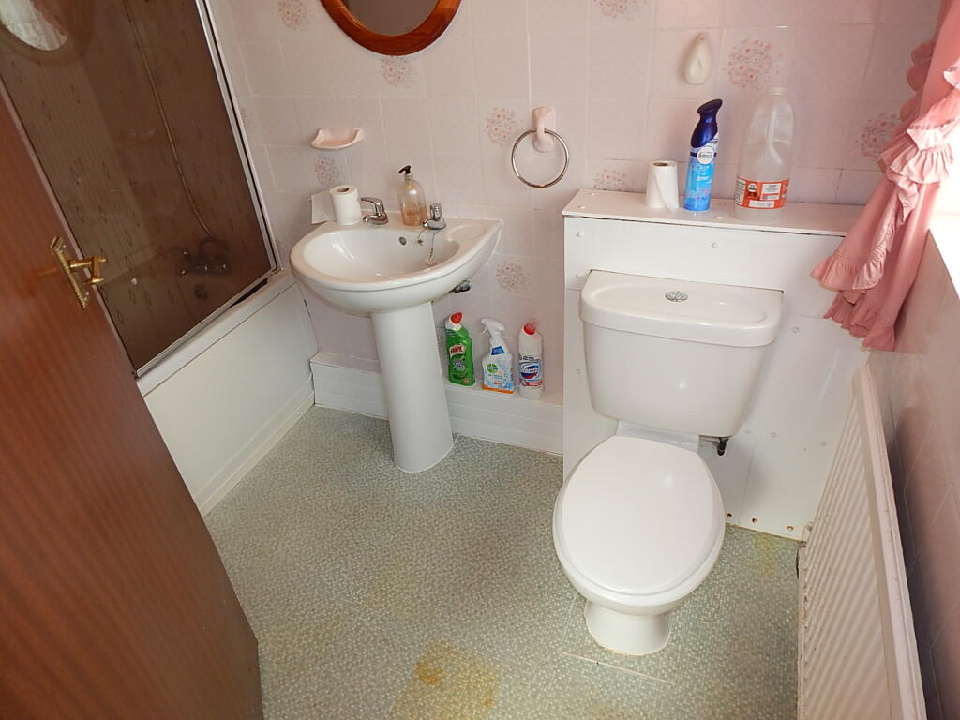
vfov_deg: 61.1
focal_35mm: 22
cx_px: 480
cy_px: 360
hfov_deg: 76.4
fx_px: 610
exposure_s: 1/30
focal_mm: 4
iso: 125
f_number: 3
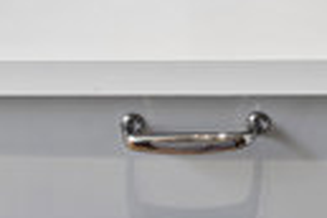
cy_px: -407
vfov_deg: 10.5
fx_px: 899
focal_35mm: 99
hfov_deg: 19.4
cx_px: 398
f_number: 9
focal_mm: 16
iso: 160
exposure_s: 1/6
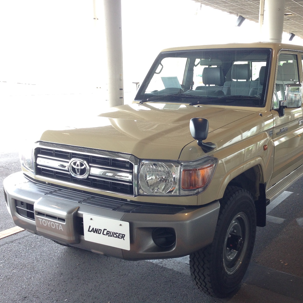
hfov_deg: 42.3
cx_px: 200
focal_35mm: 39
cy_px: 152
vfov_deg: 42.8
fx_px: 386
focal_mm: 4.12
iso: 64
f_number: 2.4
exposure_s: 1/60
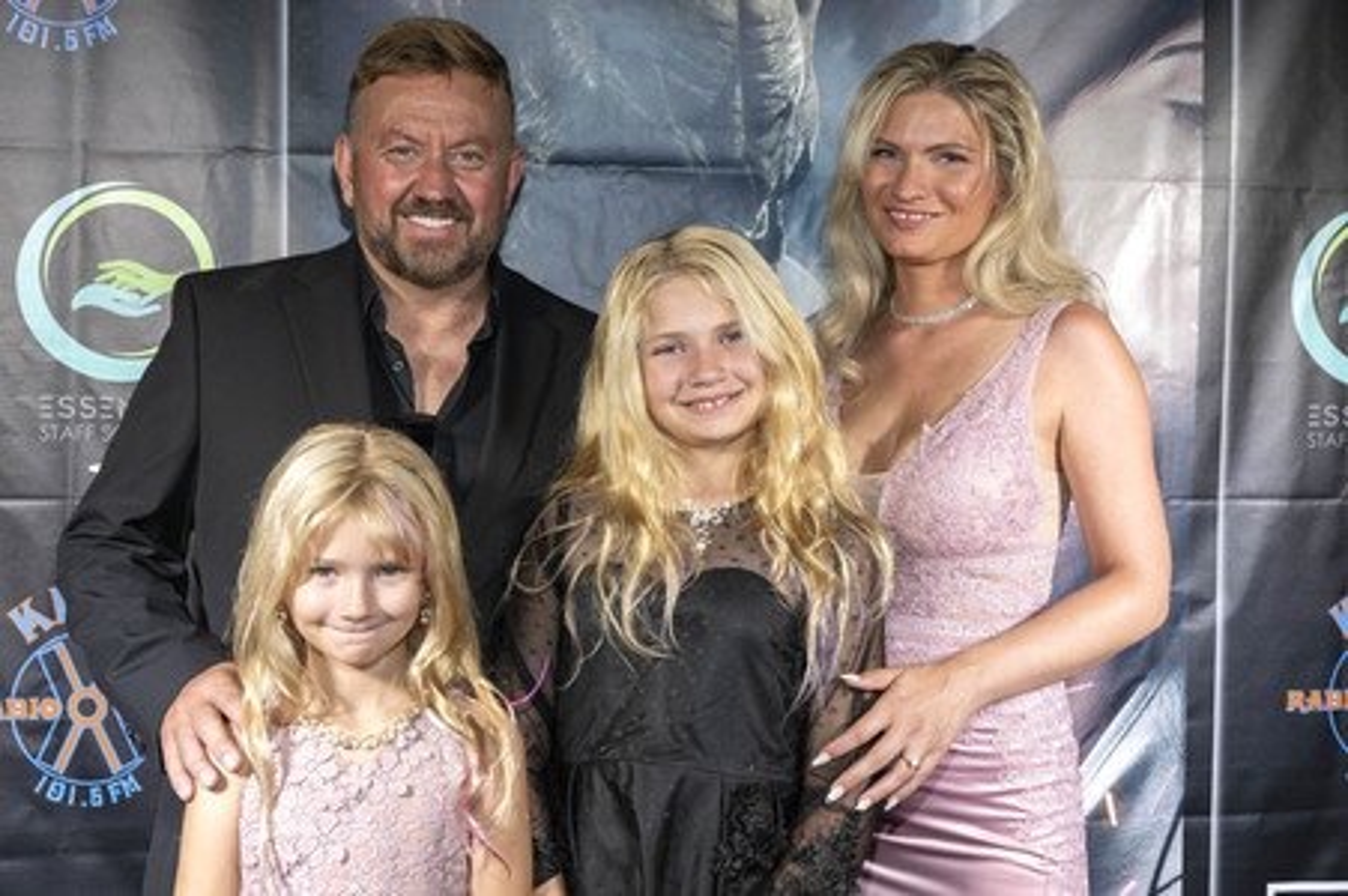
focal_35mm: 41
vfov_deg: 32.6
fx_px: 1534
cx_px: 674
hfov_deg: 47.4
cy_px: 448
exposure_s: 1/200
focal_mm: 41
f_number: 5.6
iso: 800
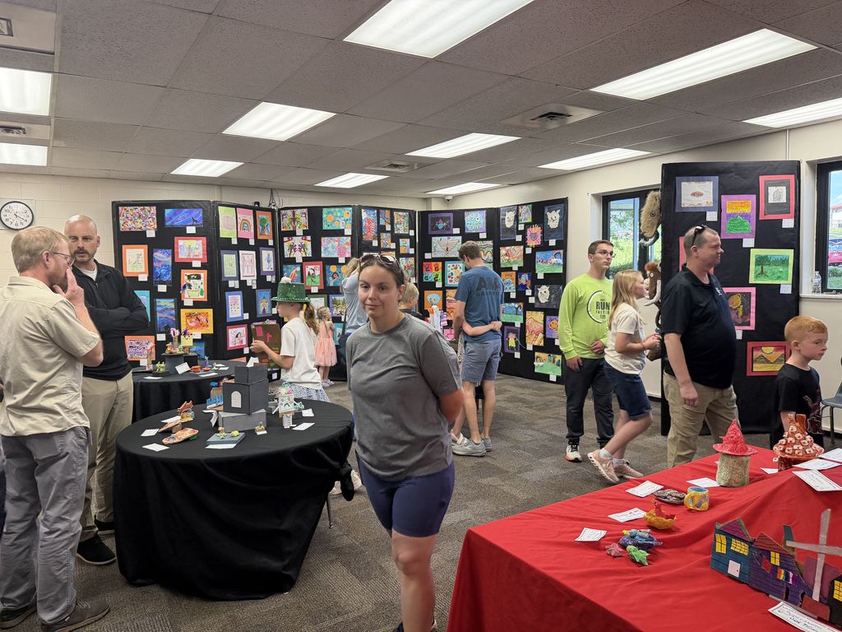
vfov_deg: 56.8
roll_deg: +1.3
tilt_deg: -1.9
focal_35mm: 24
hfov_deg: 71.6
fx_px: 584
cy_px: 316
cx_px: 421
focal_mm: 6.76
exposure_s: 1/120
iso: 320
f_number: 1.78
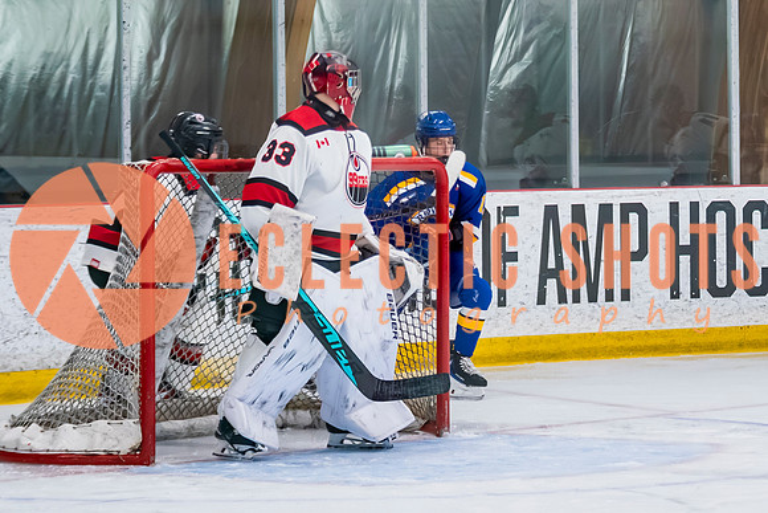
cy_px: 277
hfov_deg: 10.9
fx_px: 4008
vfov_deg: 7.3
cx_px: 489
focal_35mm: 188
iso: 3200
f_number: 2.8
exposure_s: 1/640
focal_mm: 90
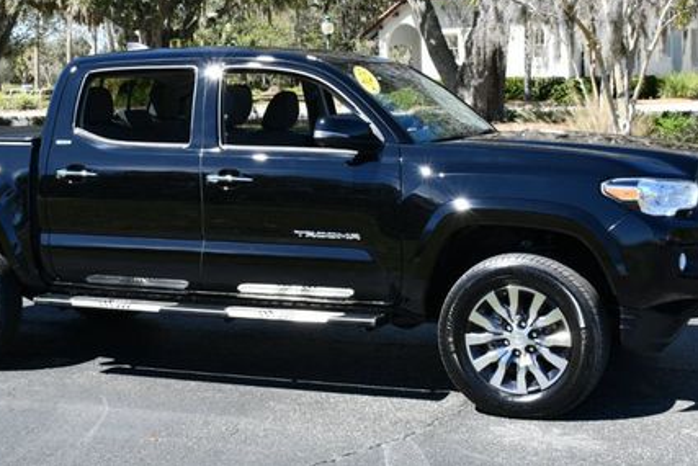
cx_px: 289
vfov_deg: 19.6
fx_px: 1338
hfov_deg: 29.2
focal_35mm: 69
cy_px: 119
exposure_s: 1/250
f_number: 7.1
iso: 200
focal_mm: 23
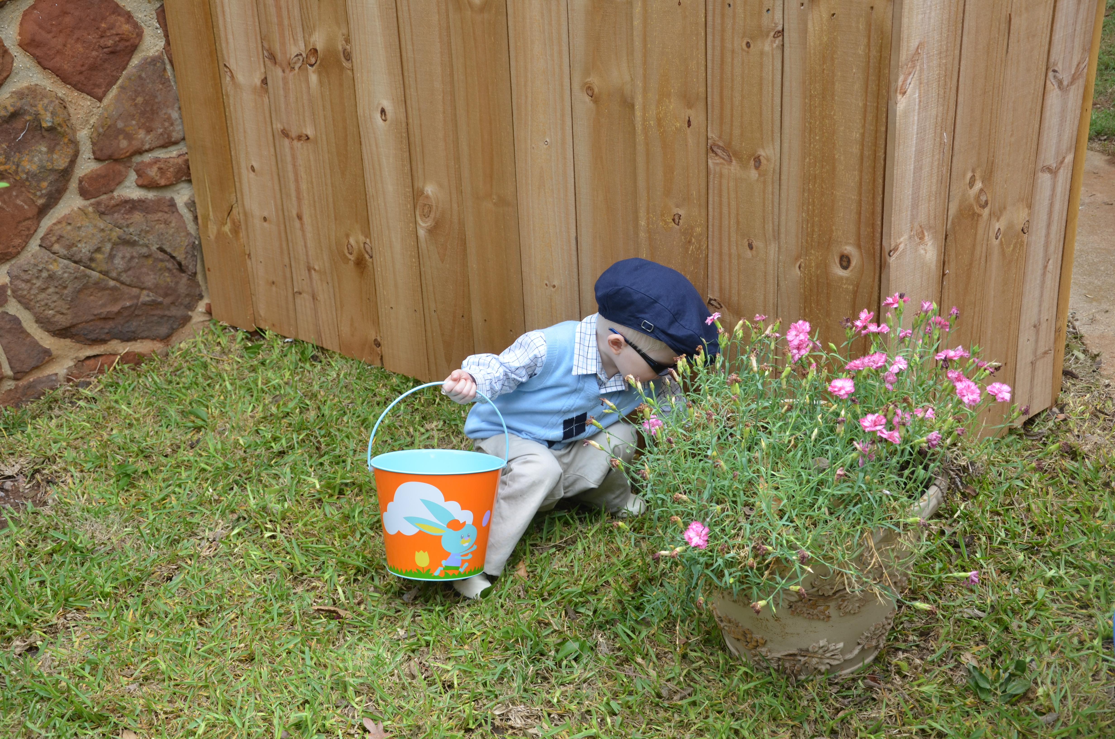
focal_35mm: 48
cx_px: 558
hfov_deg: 41.2
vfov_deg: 28.0
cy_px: 370
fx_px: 1484
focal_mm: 32
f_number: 5.6
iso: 200
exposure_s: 1/160
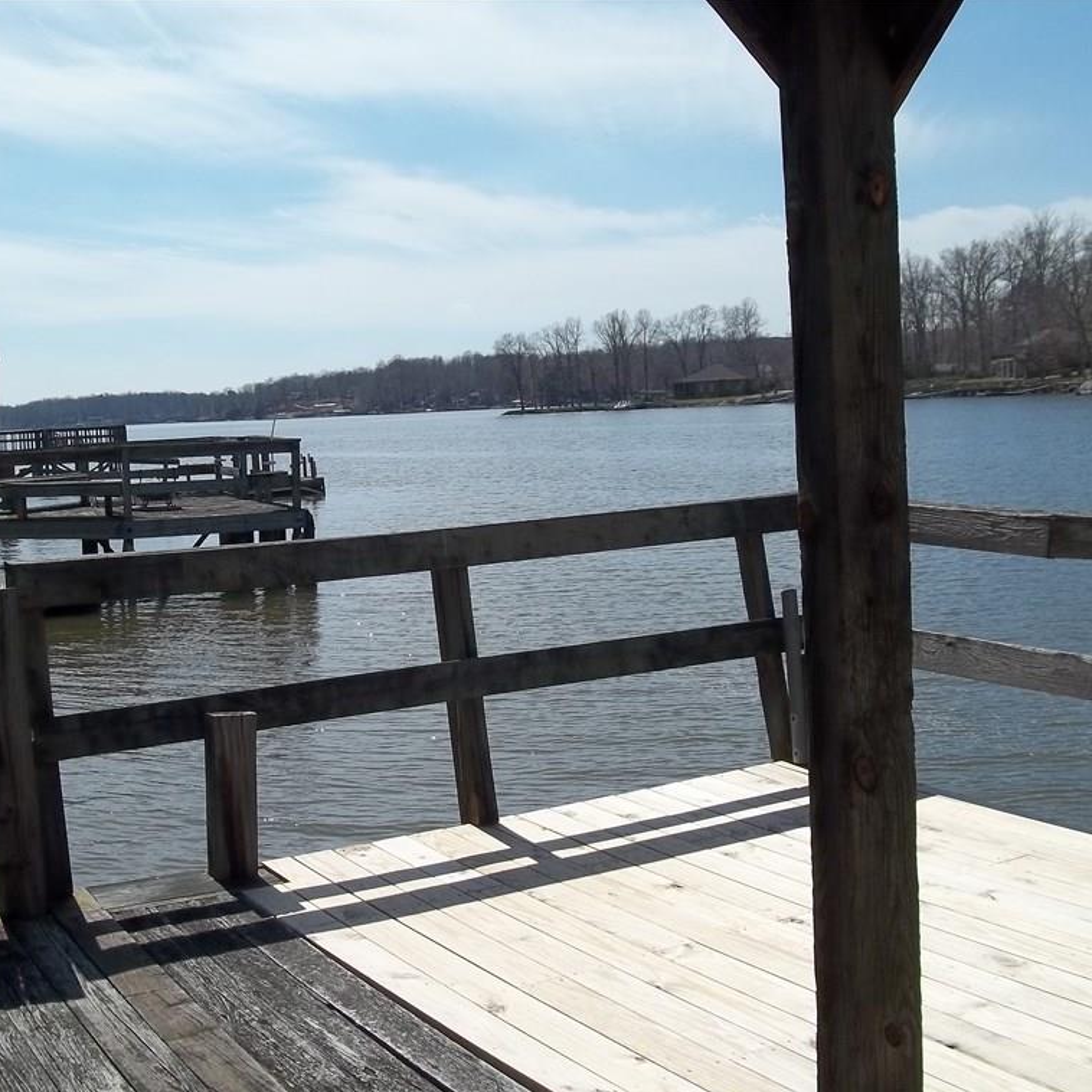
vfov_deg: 39.2
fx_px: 1535
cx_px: 400
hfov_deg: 38.9
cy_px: 550
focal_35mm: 43
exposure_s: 1/320
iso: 64
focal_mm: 6.5
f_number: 8
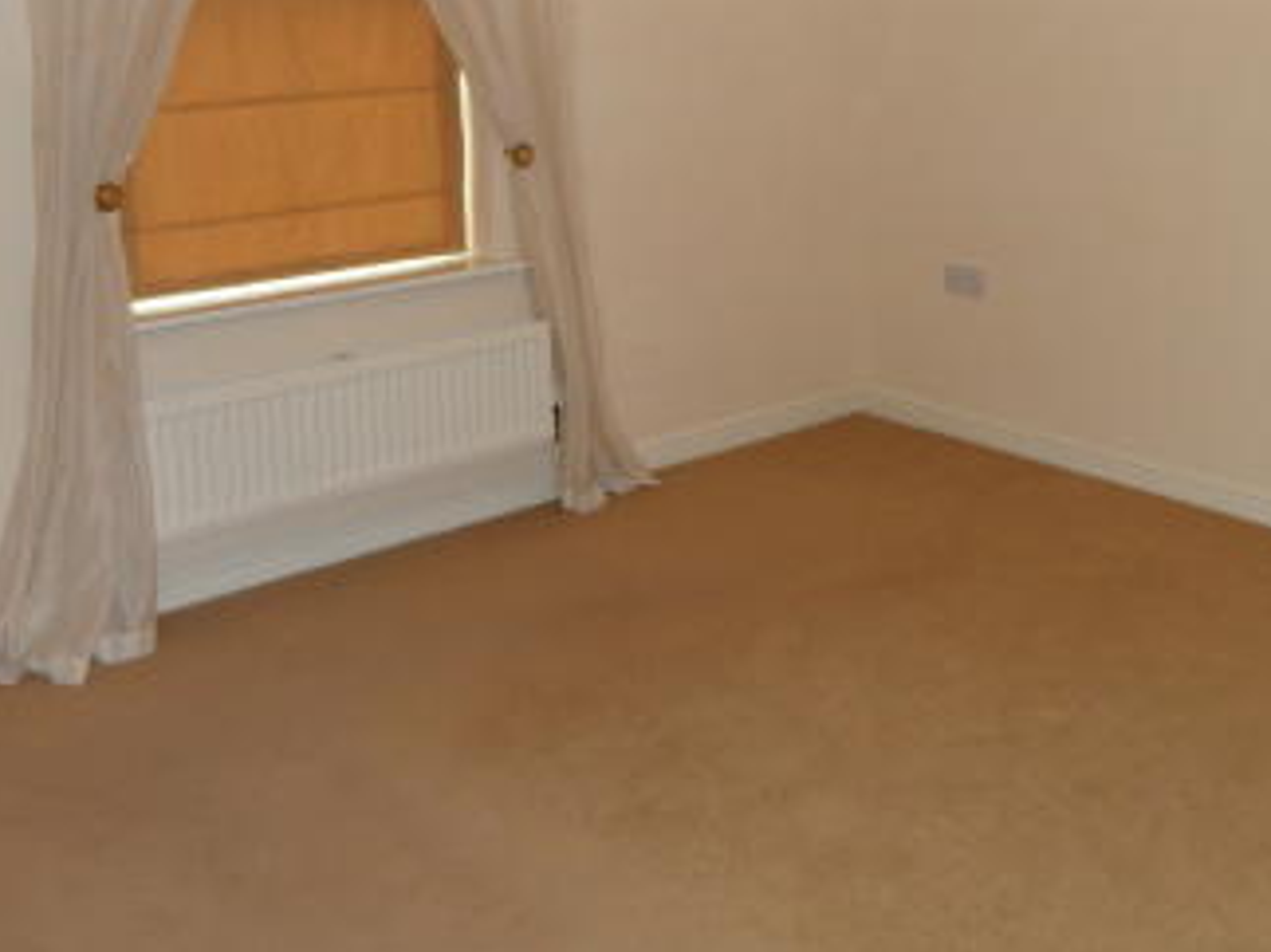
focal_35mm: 41
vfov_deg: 34.2
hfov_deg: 45.0
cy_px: 208
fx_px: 1505
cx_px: 866
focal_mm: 4.1
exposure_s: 1/30
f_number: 2.9
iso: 120
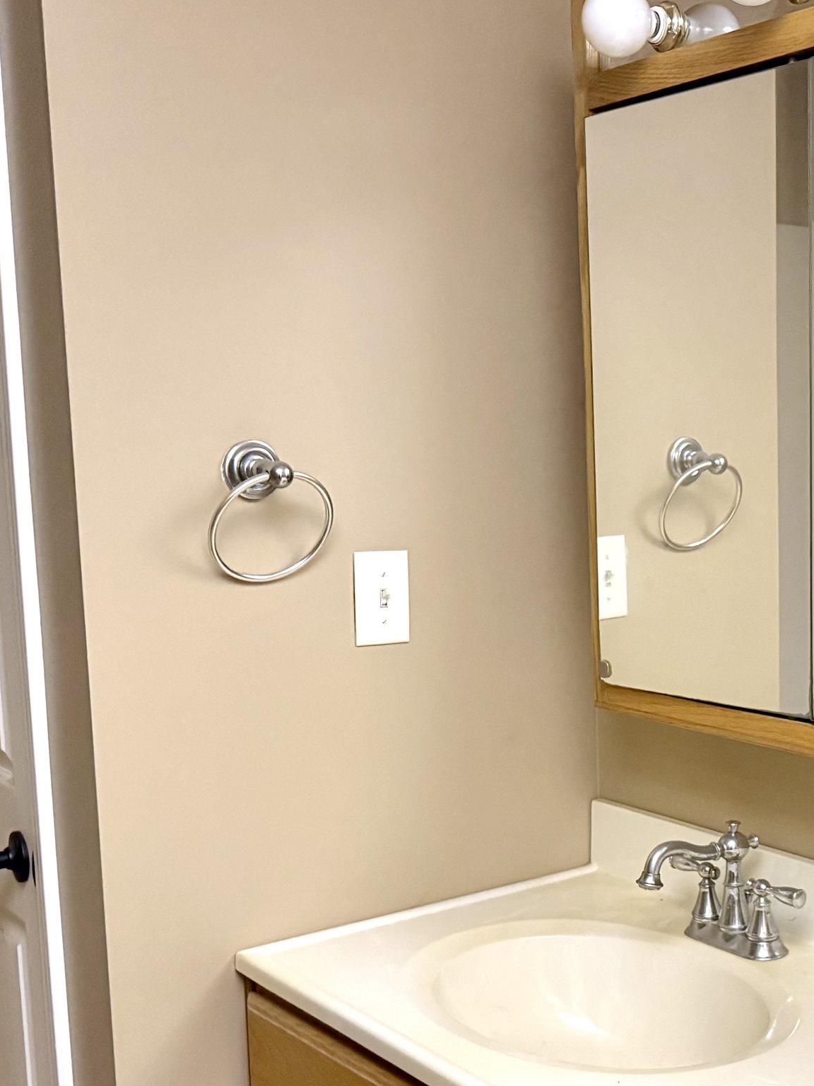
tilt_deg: -8.4
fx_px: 1505
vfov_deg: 39.5
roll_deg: +0.3
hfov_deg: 29.2
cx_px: 712
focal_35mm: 48
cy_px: 650
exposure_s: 1/48
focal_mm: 6.76
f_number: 1.78
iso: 800
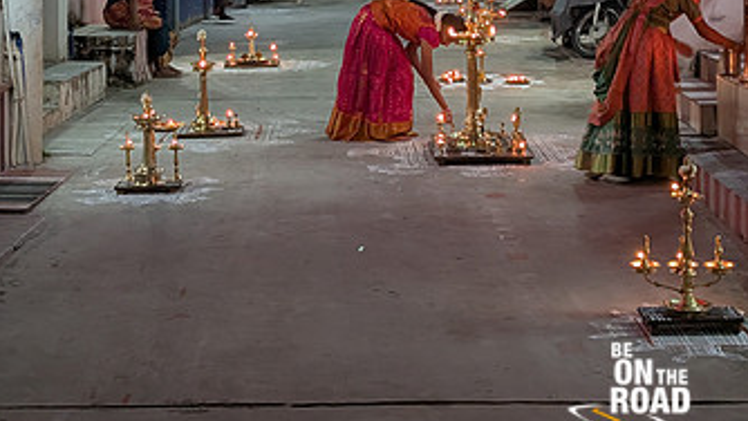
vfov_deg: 16.4
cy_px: 2
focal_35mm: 72
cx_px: 371
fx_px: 1428
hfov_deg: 29.3
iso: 202
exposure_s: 1/50
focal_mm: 6.9
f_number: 1.68
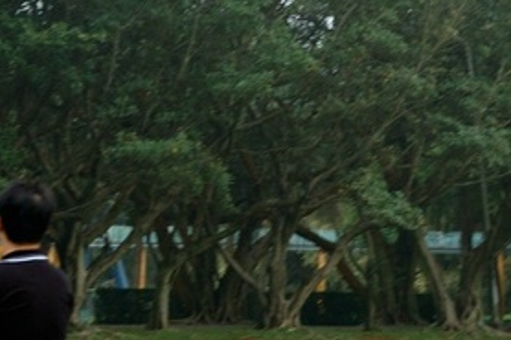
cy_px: 141
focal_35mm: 276
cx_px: 485
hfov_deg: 7.4
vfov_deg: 5.0
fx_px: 3915
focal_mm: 50
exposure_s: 1/125
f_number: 5.6
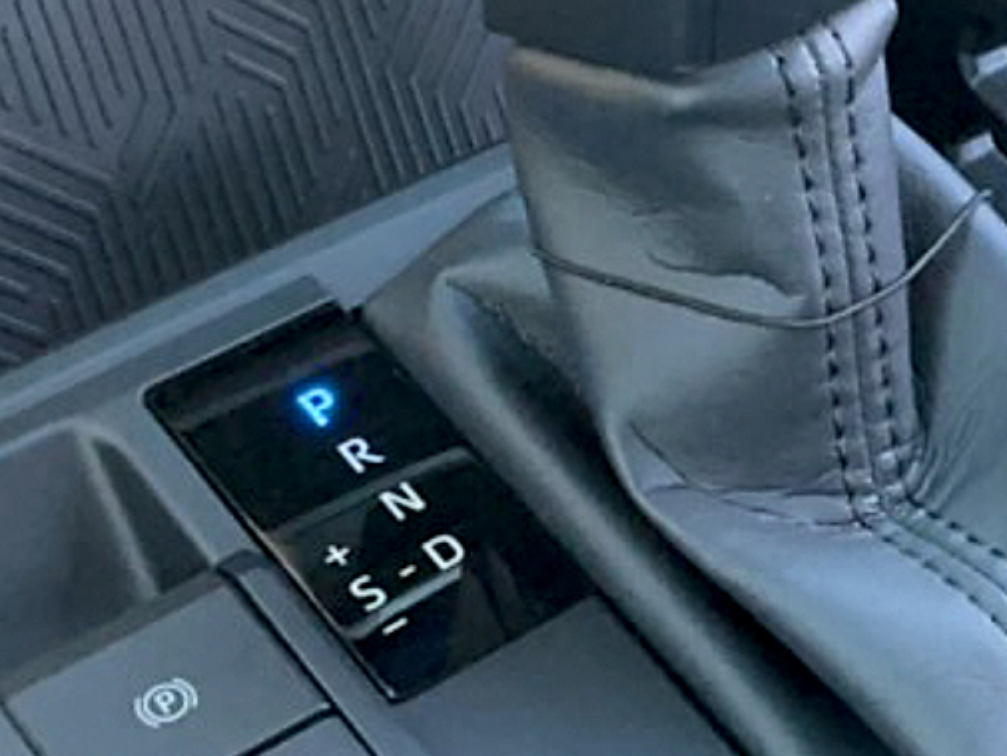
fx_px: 2764
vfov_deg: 15.2
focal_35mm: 95
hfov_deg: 20.5
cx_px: 738
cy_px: -44
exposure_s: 1/100
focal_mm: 3
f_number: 1.8
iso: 200
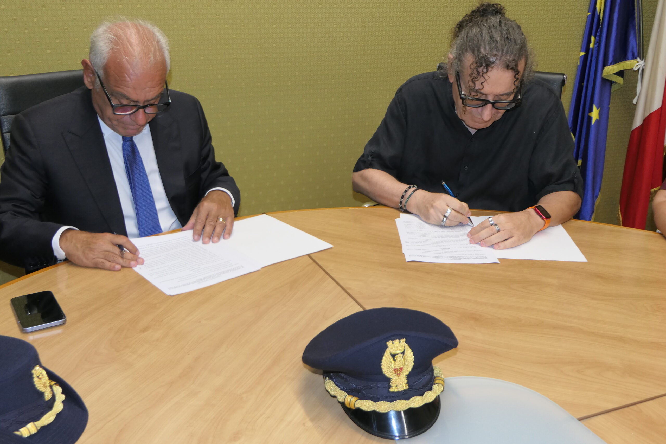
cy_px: 222
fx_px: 684
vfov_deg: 35.9
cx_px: 333
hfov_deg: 51.9
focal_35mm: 37
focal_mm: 13.5
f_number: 3.3
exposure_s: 1/60
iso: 500
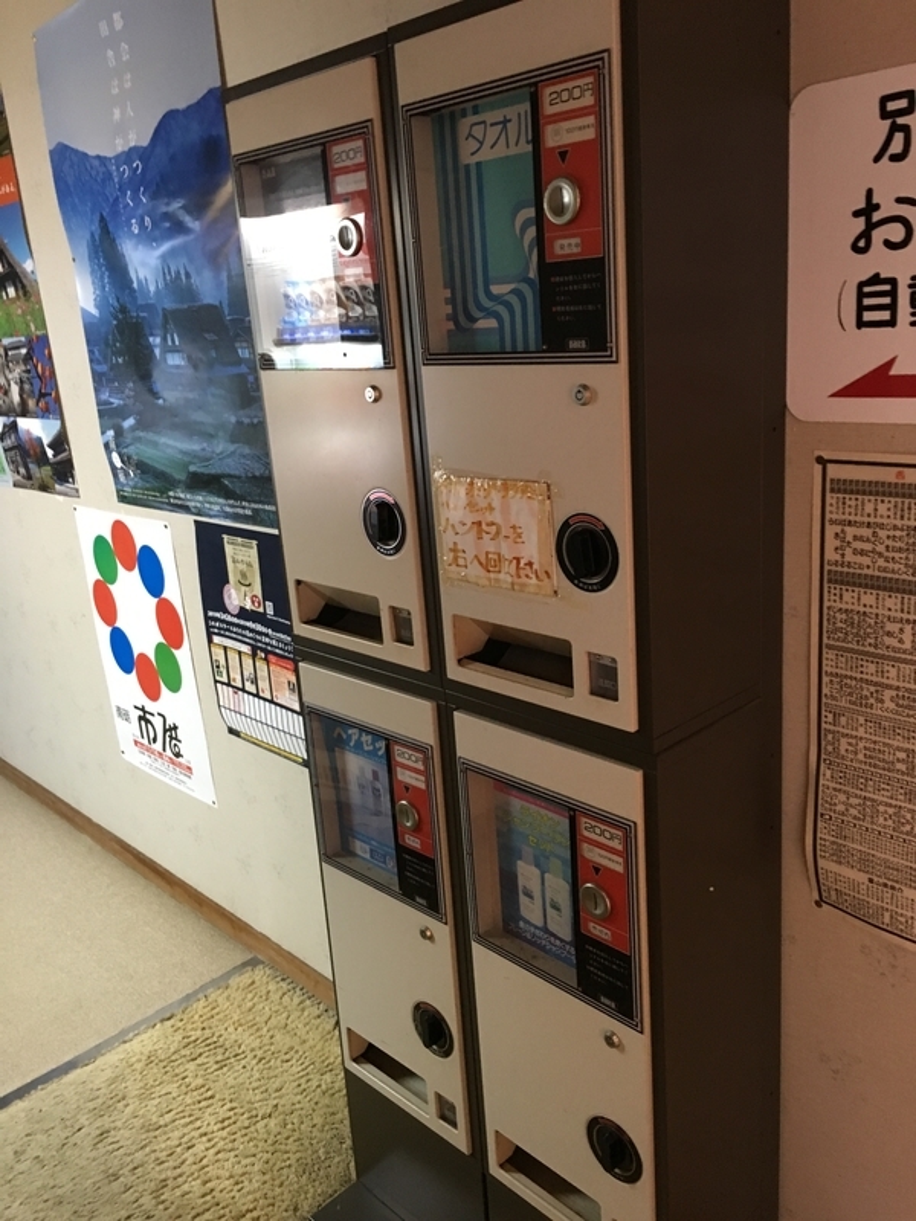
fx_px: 1023
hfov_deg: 48.2
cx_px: 458
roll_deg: +5.6
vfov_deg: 61.7
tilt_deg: -15.9
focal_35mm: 29
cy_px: 610
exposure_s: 1/17
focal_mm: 4.15
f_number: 2.2
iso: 200
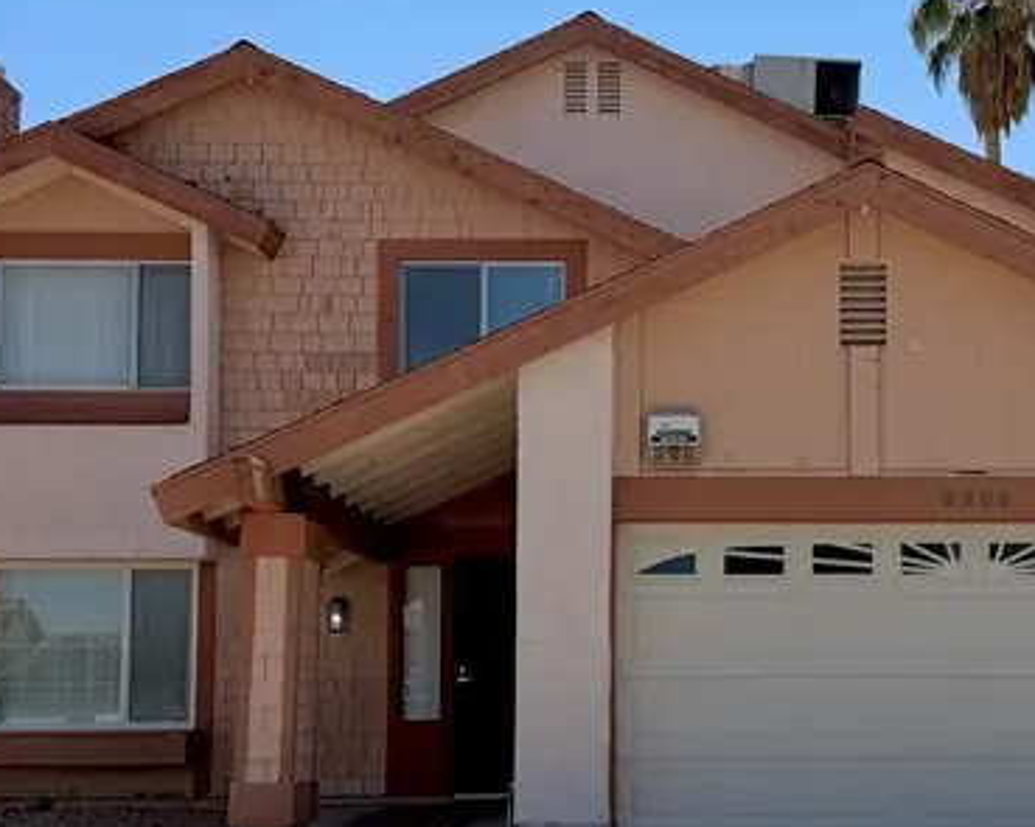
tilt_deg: +4.1
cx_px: 724
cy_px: 524
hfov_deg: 28.9
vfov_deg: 23.4
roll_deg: +1.0
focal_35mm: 65
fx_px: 1991
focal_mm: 6.76
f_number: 1.78
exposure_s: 1/9091
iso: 80
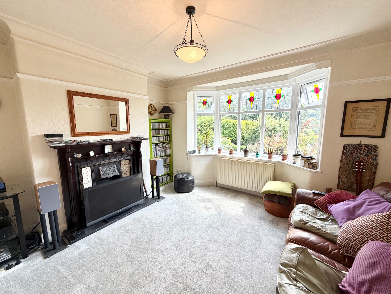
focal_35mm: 14
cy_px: 147
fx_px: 158
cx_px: 196
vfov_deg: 85.7
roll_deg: +0.6
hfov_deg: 102.1
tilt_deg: -7.7
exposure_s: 1/100
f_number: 2.2
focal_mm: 2.22
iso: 50
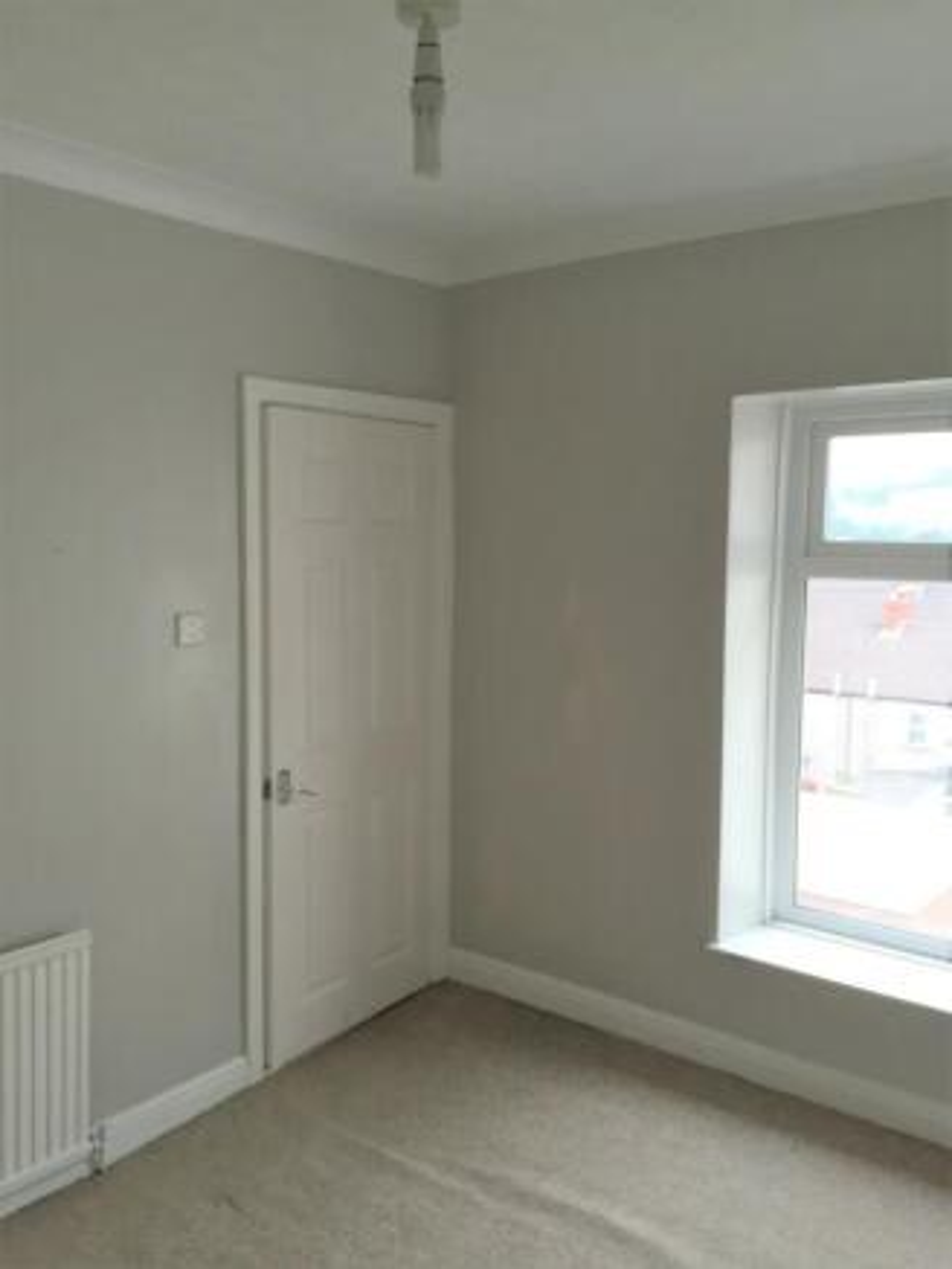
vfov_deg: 61.6
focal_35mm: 29
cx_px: 476
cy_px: 634
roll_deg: -0.3
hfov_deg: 48.2
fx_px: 1063
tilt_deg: -4.2
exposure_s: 1/33
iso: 64
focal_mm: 4.15
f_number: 2.2
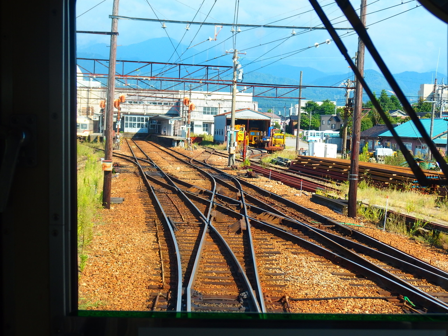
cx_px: 224
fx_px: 958
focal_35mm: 74
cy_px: 168
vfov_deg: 19.9
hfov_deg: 26.3
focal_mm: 13.2
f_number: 4
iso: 100
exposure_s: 1/500
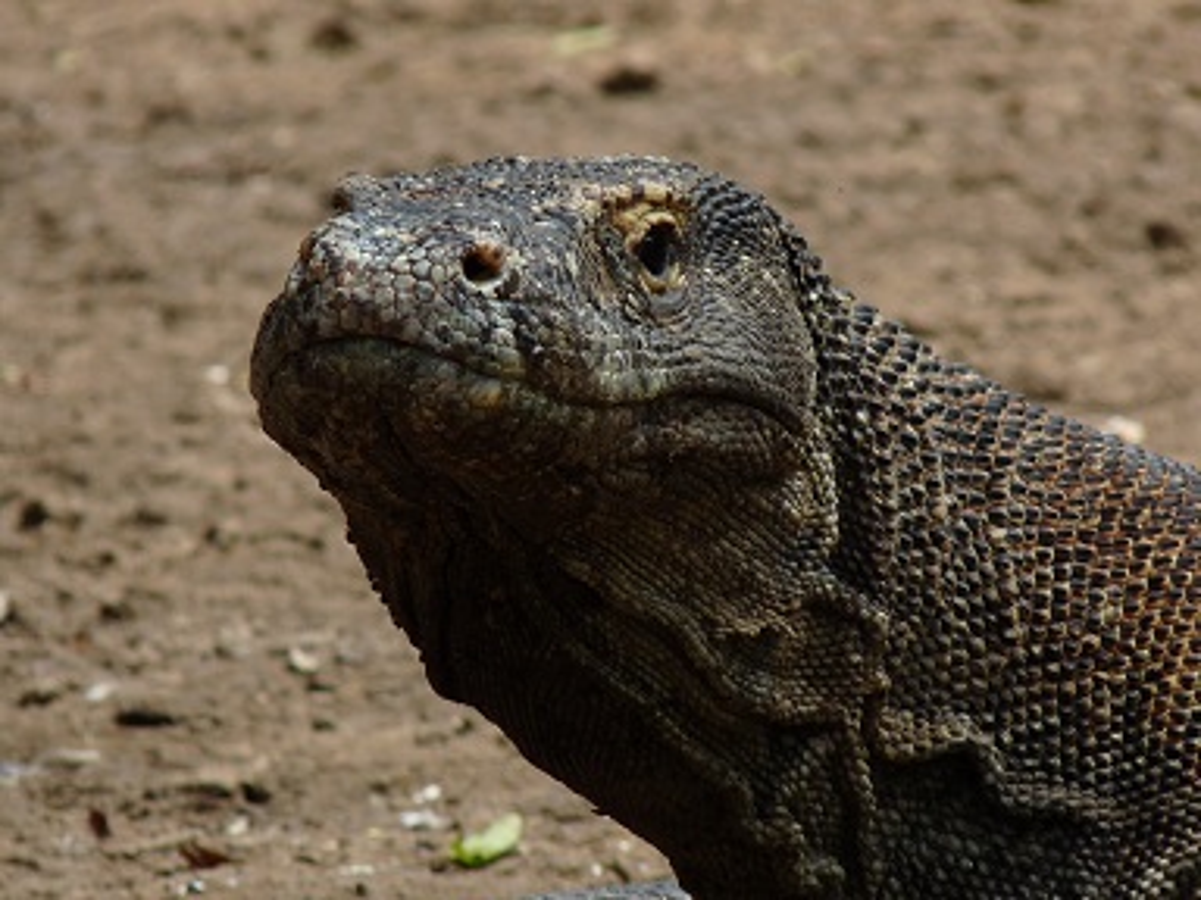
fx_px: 24009
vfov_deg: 2.1
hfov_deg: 2.9
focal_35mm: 692
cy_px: 450
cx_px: 600
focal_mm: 86.4
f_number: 5.6
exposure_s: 1/250
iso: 100
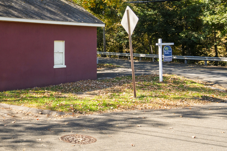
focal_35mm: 49
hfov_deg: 35.2
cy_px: 52
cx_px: -17
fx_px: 309
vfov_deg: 27.4
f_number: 9
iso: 200
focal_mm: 21
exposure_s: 1/20
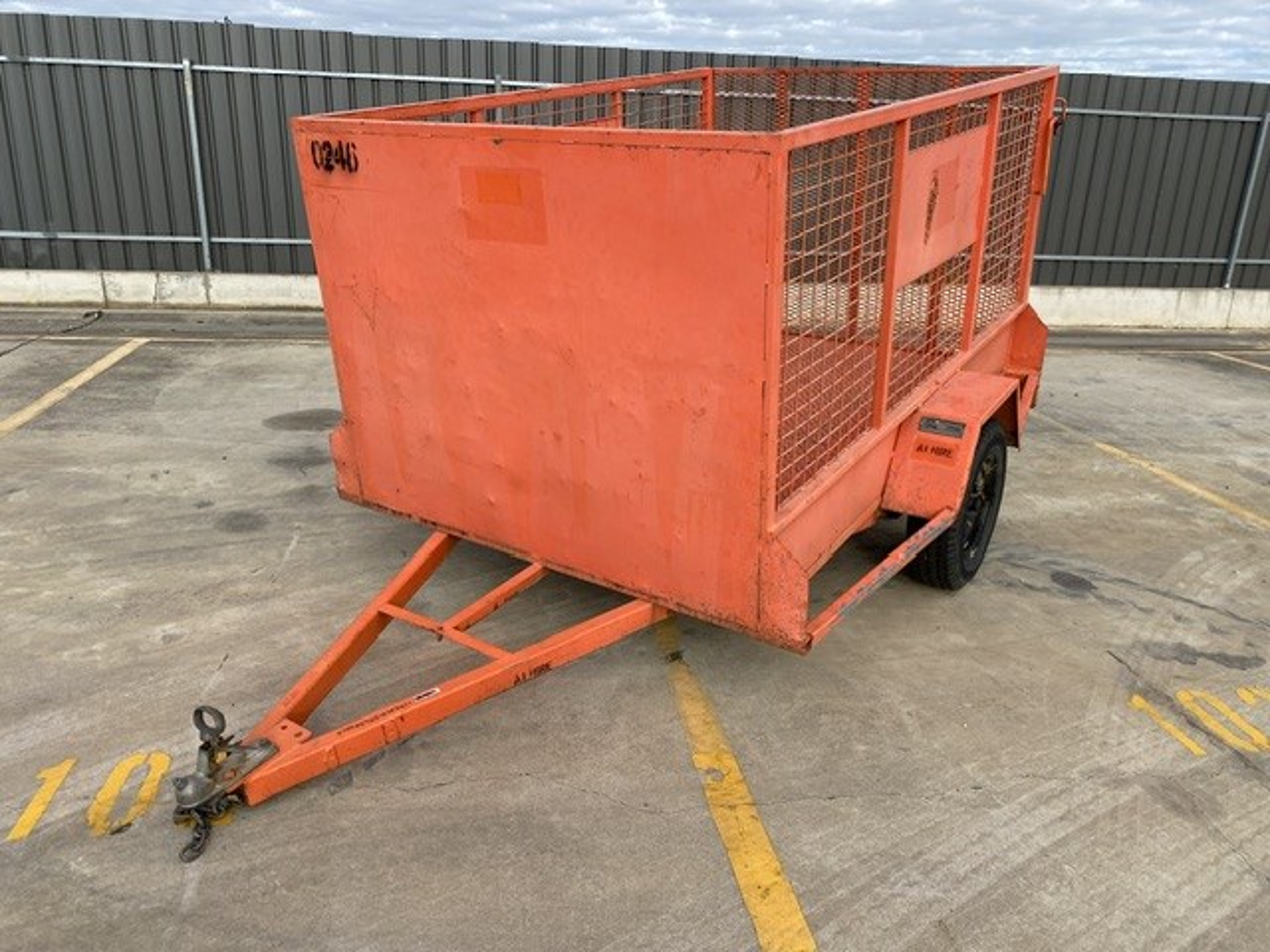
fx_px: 954
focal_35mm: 26
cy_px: 476
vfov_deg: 53.1
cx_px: 635
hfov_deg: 67.3
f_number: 1.8
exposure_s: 1/1629
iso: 32
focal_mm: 4.25
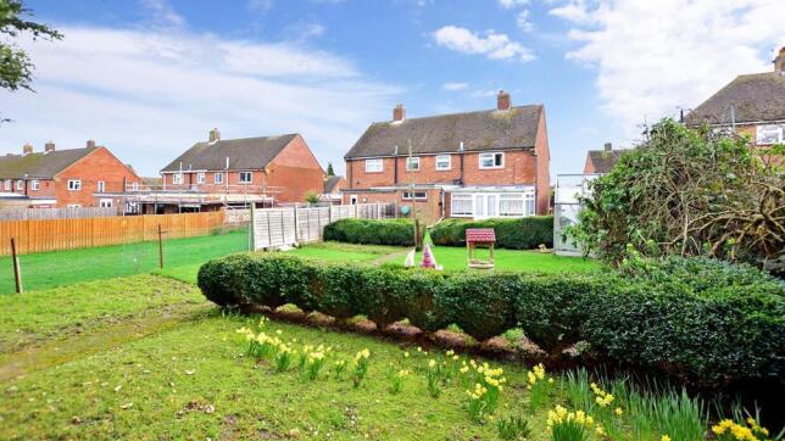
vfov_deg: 66.7
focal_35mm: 16
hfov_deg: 99.4
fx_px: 333
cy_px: 189
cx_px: 396
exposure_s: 1/160
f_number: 5.6
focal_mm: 10
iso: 400
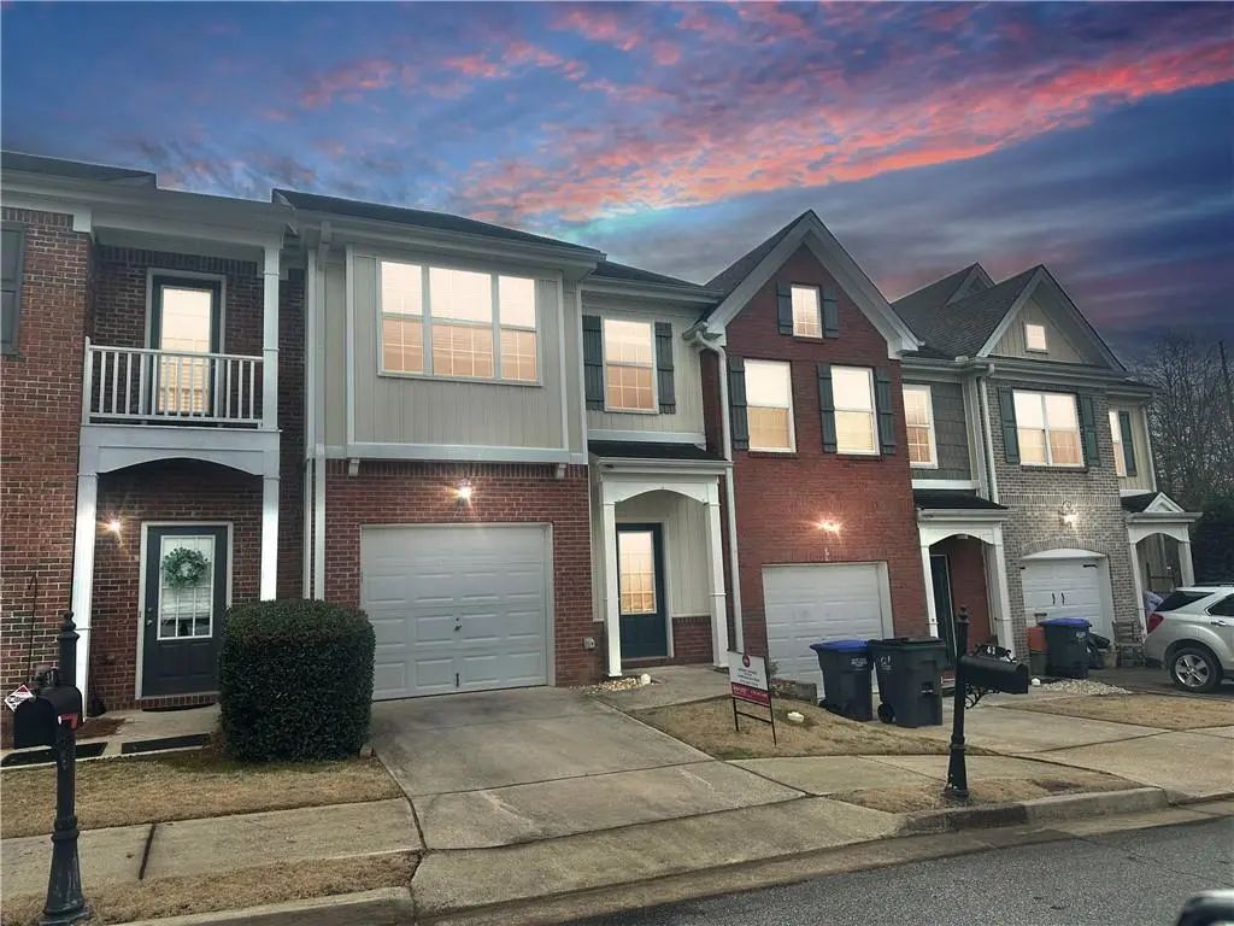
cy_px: 463
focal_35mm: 24
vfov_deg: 56.8
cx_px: 617
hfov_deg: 71.6
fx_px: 856
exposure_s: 1/4016
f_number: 1.78
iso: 80
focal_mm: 6.86
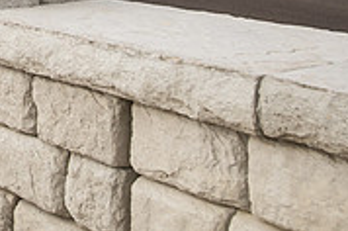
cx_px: -139
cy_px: -144
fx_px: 946
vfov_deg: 13.0
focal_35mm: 98
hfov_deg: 18.9
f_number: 8
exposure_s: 1/400
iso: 200
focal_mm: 30
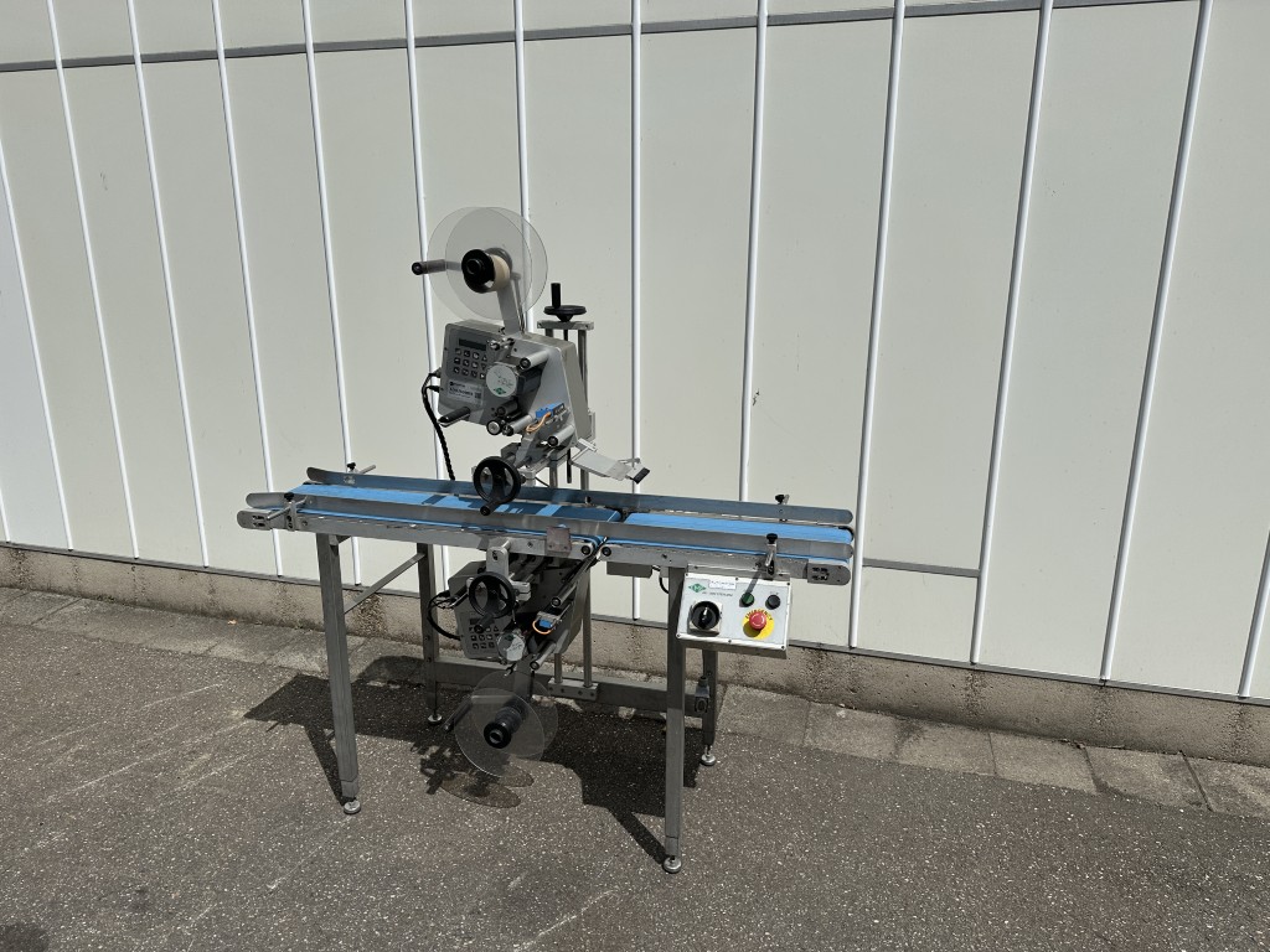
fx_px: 881
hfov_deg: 71.6
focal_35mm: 24
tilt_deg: -14.8
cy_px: 476
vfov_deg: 56.8
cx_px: 635
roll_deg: +0.5
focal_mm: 6.86
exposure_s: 1/13699
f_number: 1.78
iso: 80
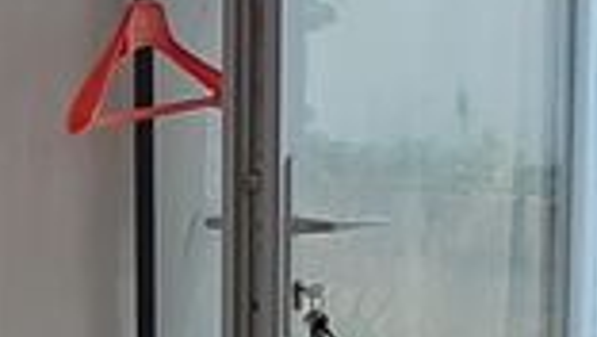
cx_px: -758
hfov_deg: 10.2
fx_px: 2978
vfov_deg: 6.4
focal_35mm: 188
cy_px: 528
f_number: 1.9
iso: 80
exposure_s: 1/100
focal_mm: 3.6
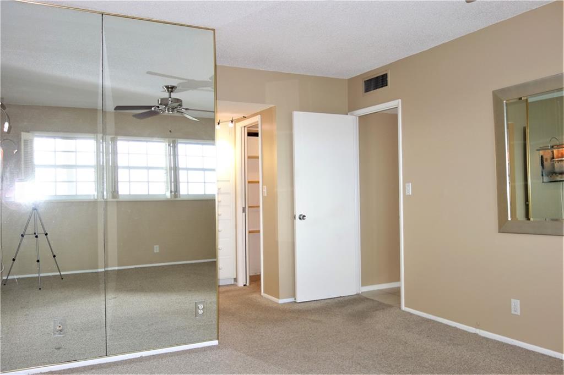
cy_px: 188
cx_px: 282
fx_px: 439
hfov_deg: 65.5
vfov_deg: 46.4
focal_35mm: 28
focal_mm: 10.4
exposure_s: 1/80
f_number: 1.8
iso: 125
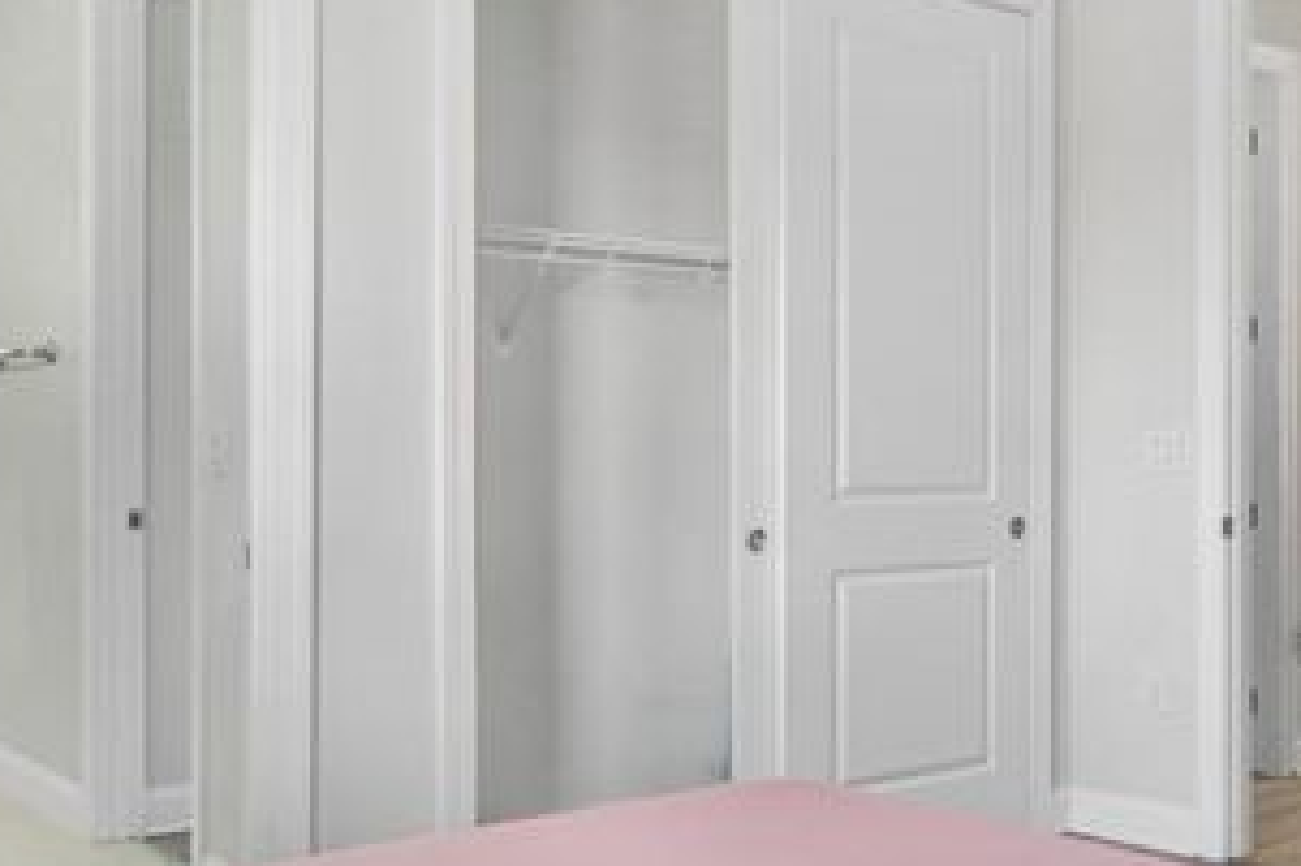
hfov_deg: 44.7
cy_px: 407
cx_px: 989
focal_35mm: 42
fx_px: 1517
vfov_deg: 31.9
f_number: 2
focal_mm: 12
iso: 100
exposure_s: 1/100
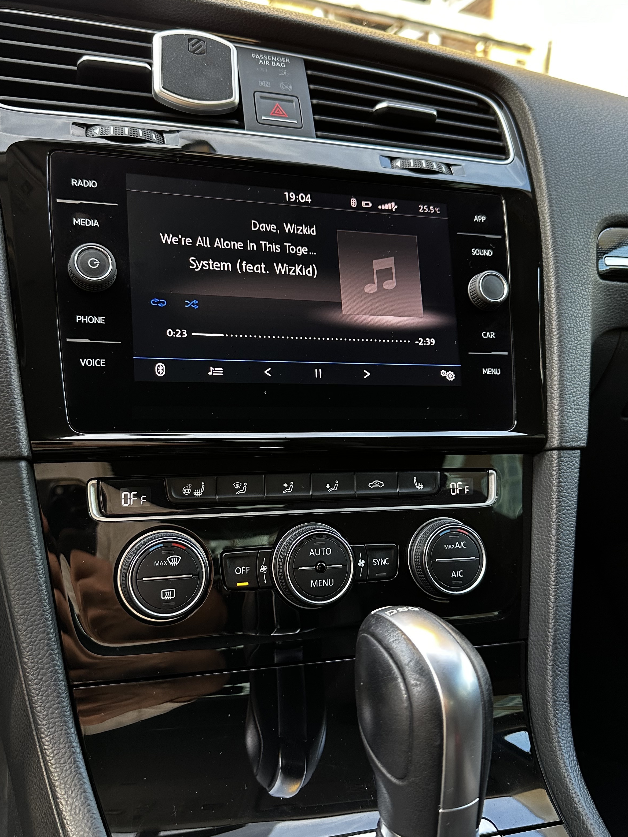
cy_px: 417
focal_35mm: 31
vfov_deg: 58.4
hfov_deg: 45.4
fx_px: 750
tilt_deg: -9.6
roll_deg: -2.5
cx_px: 310
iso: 250
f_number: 1.78
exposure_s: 1/97
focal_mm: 6.86
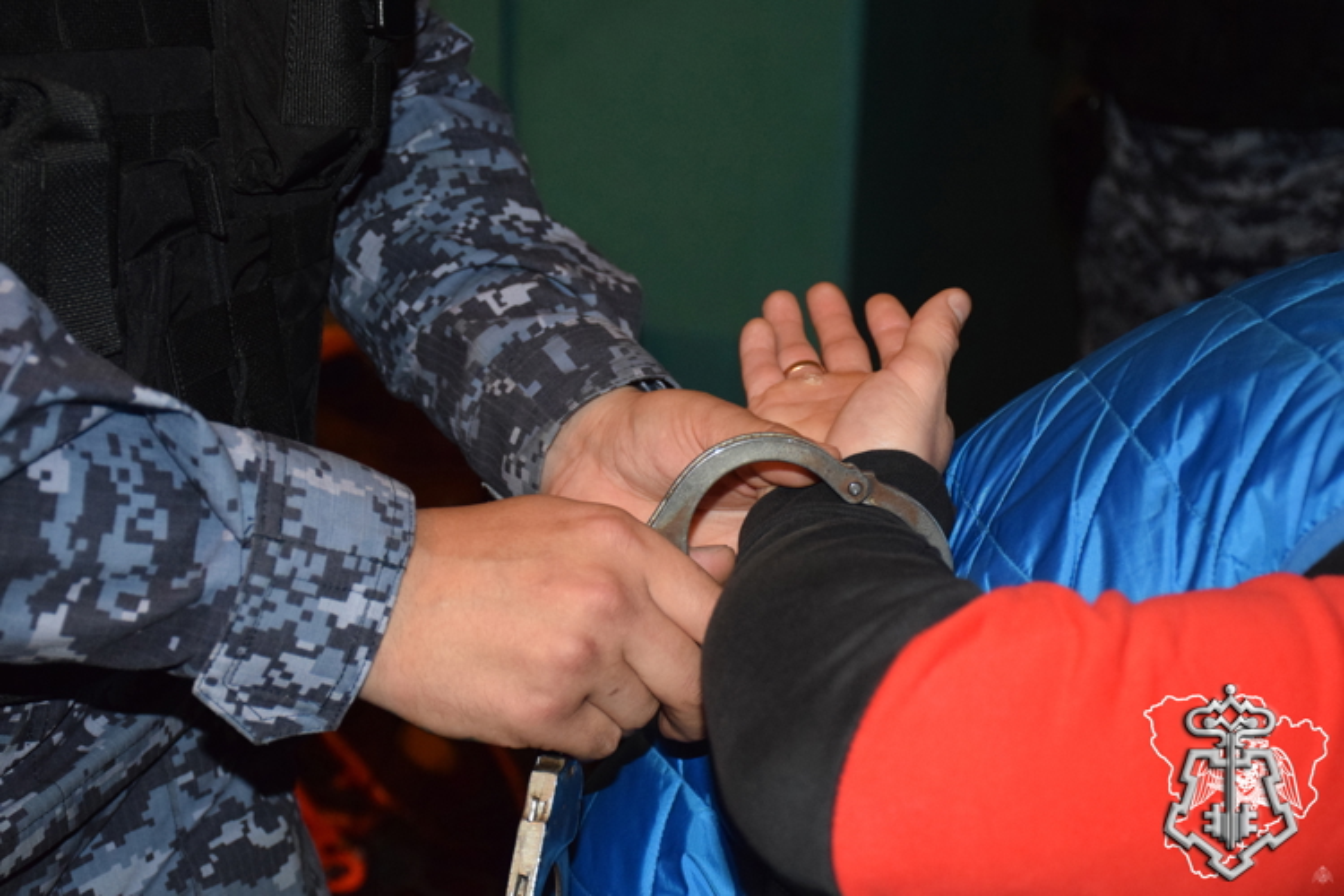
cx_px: 672
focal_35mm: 63
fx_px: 2352
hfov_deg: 31.9
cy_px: 448
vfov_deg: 21.6
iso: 2500
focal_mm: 42
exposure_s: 1/60
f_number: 4.5
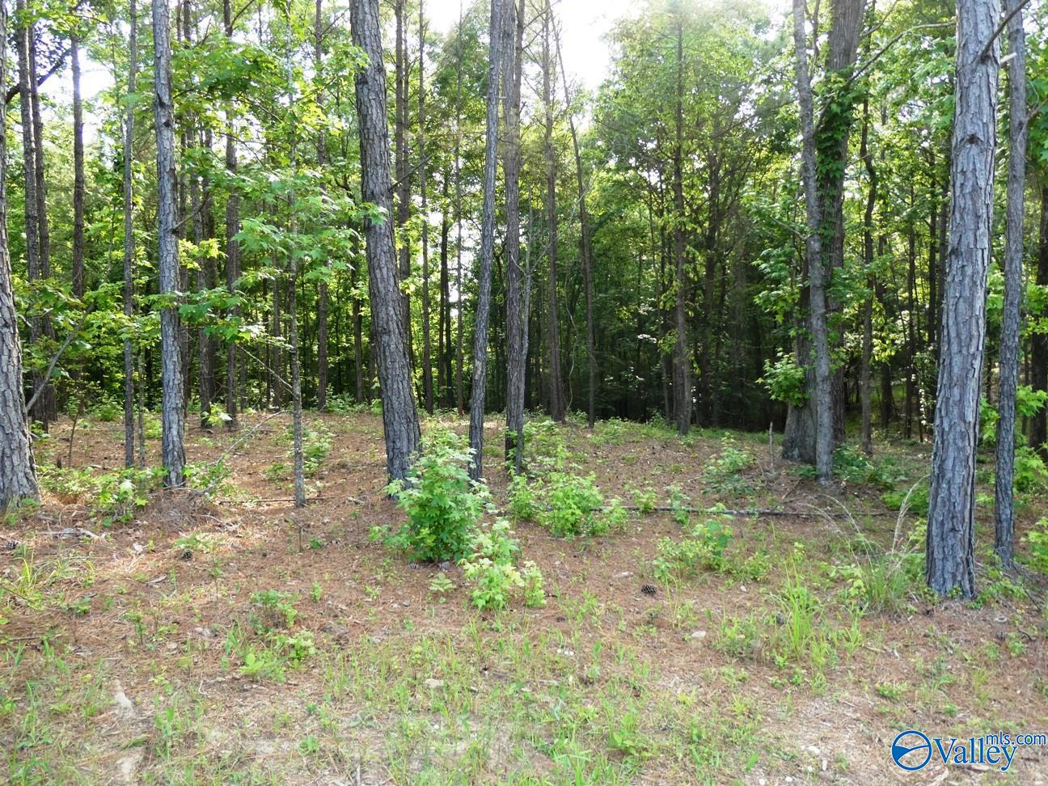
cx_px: 524
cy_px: 393
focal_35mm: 24
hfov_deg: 71.6
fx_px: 727
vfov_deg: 56.8
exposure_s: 1/125
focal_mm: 4.3
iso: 250
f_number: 3.3
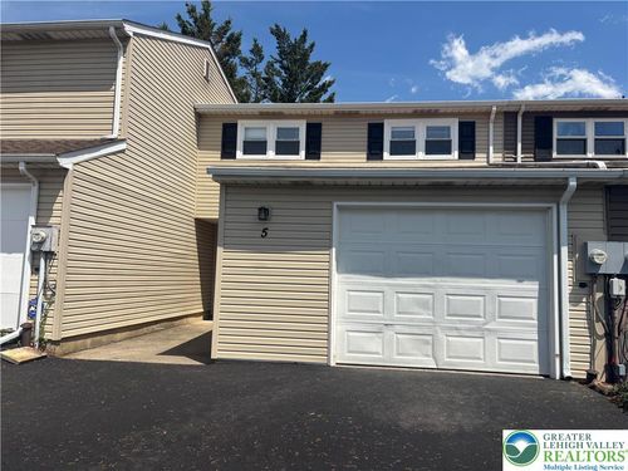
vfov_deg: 53.1
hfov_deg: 67.3
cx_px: 314
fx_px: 472
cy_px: 236
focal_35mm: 26
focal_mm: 5.96
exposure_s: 1/4425
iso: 50
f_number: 1.6
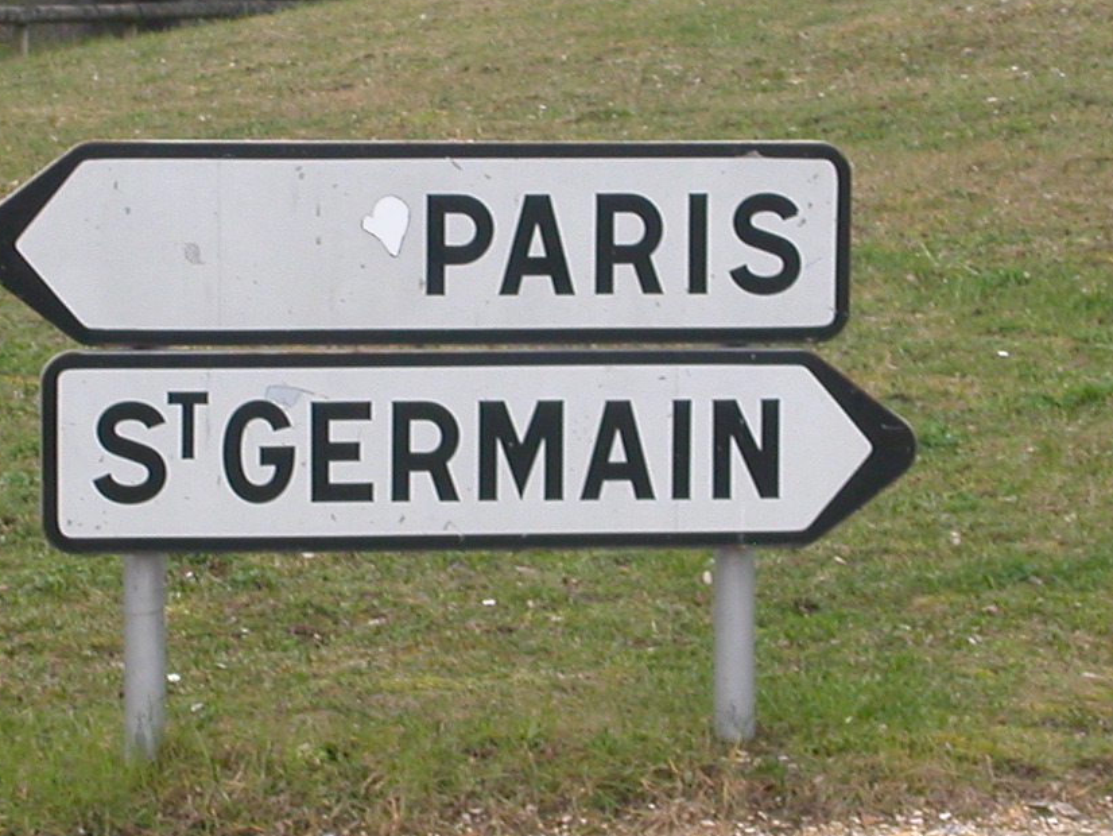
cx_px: 605
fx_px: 6915
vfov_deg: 6.9
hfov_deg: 9.2
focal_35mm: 215
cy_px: 468
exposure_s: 1/114
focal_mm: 16.8
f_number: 4.8
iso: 100
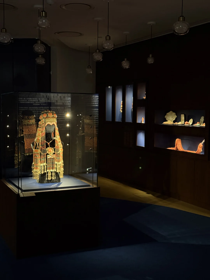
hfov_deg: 30.3
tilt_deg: -4.8
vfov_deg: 39.7
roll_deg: -0.9
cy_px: 140
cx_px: 105
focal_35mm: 48
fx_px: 388
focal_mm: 6.76
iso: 640
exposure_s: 1/30
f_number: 1.78
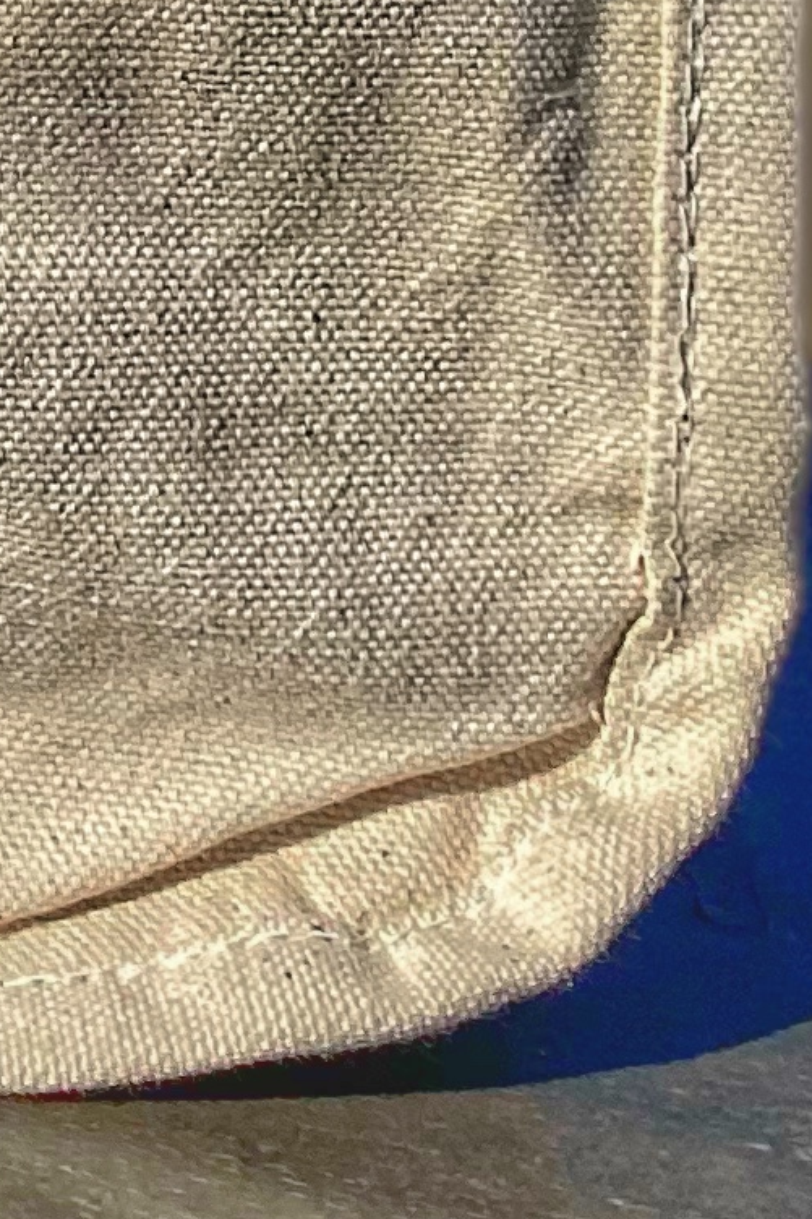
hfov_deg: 8.5
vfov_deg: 12.5
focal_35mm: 145
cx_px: -1280
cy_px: -1201
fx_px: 4908
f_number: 1.8
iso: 32
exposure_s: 1/7692
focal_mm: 4.25
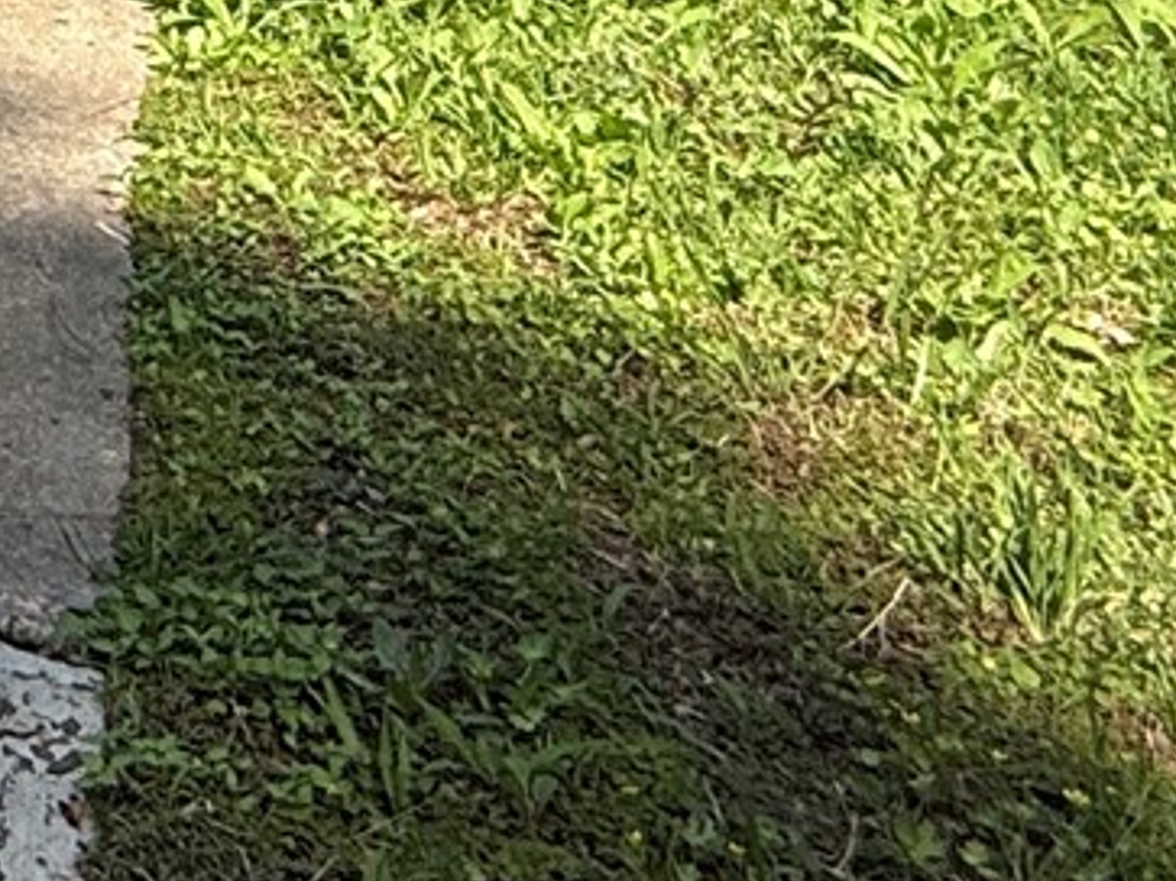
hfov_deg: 19.1
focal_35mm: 79
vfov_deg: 16.1
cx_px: -920
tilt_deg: -2.6
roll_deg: -0.3
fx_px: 2683
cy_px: -658
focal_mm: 2.22
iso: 50
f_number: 2.2
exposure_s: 1/1259
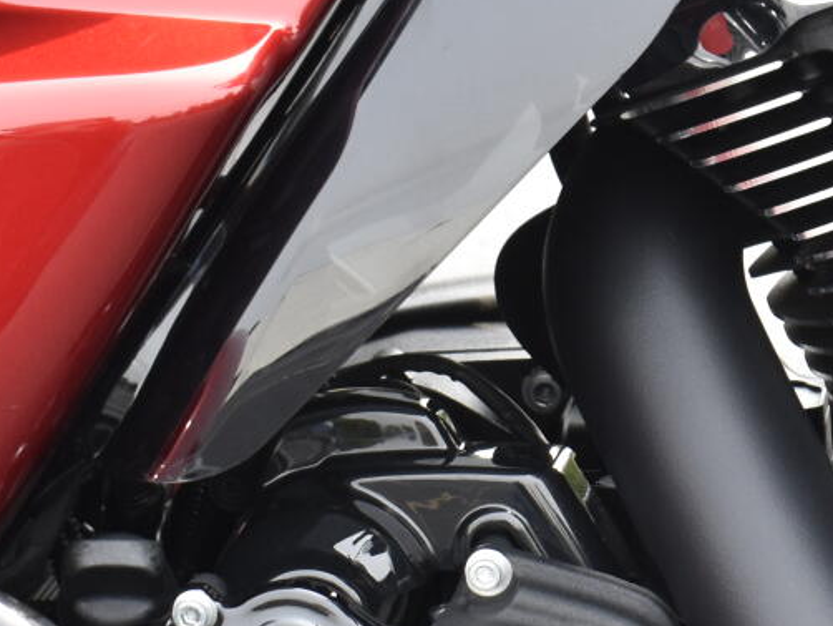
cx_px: 931
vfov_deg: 7.4
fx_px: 4837
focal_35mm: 201
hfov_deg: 9.7
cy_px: 502
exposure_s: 1/200
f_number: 7.1
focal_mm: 35
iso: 400
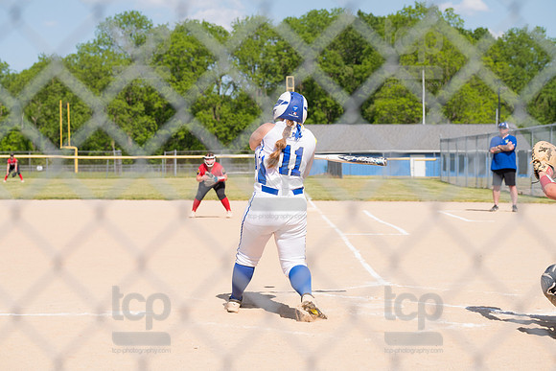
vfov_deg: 15.9
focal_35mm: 86
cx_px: 278
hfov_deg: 23.6
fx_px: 1328
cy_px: 186
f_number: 5.6
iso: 320
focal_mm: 86
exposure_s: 1/1600
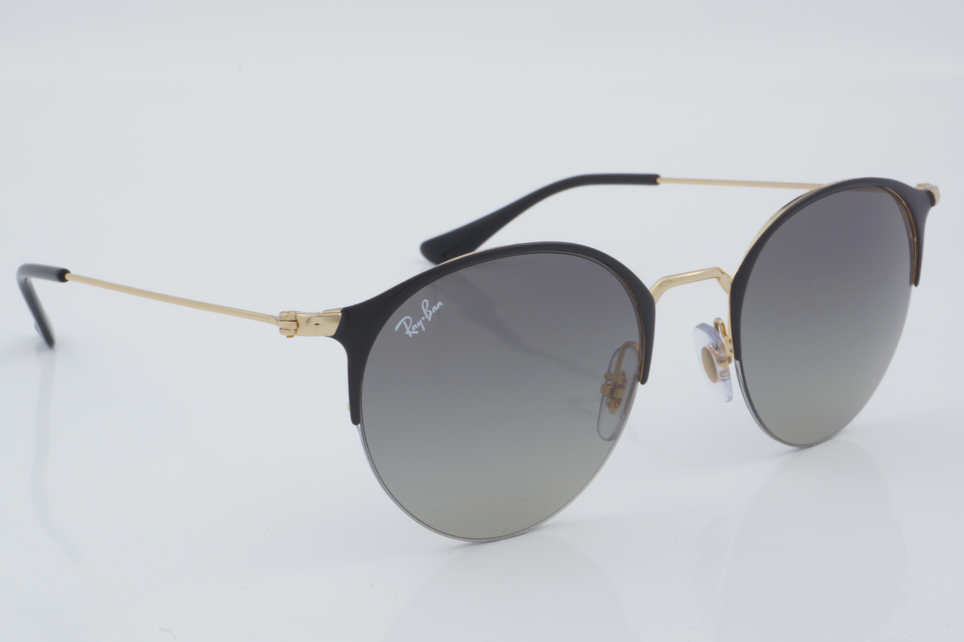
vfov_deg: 17.9
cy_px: 317
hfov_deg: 26.7
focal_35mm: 76
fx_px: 2035
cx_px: 476
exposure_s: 1/4
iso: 100
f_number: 32
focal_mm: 50
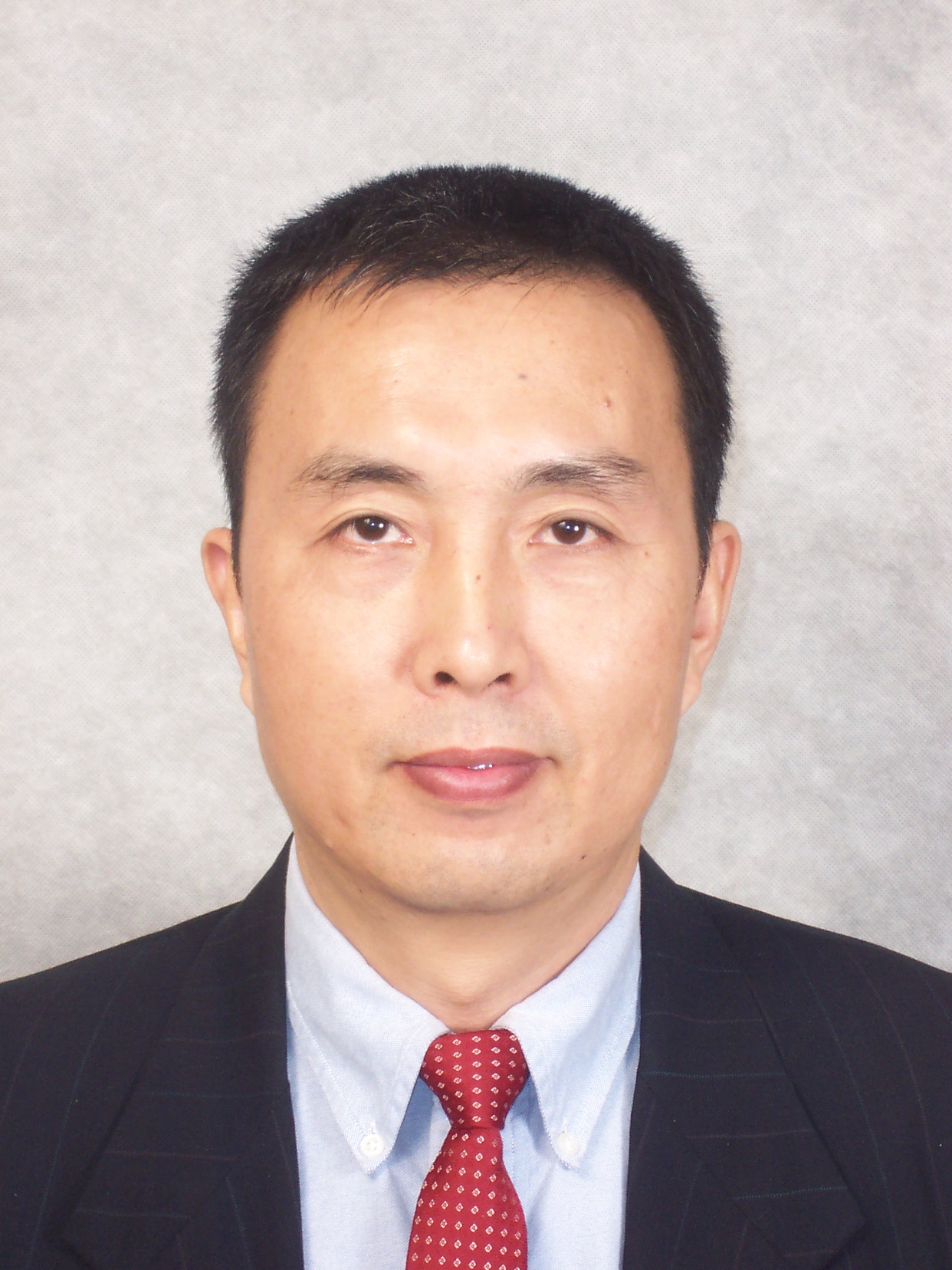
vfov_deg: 13.7
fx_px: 5280
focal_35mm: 144
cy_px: 635
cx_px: 476
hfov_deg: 10.3
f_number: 4.9
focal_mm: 22.4
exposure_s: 1/125
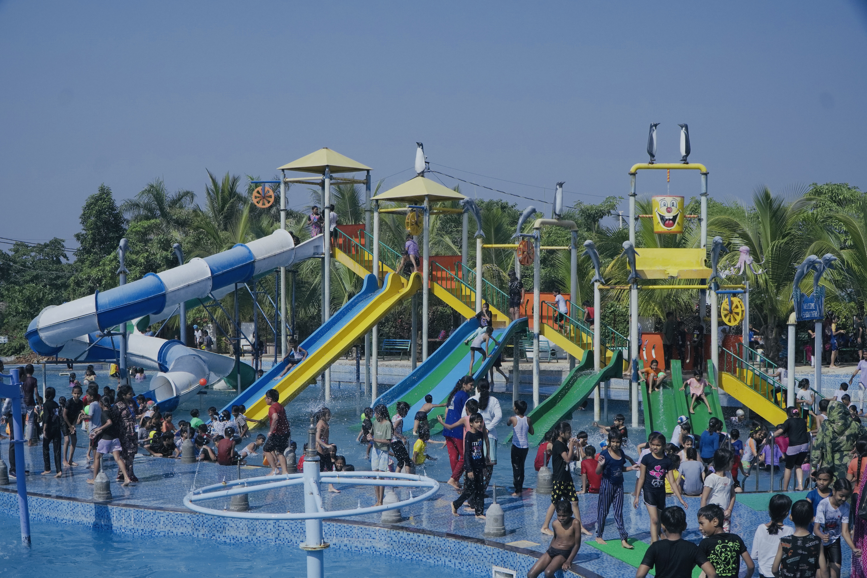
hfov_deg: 45.0
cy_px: 289
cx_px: 434
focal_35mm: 44
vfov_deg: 30.8
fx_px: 1048
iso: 800
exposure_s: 1/4000
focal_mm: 29
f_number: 8
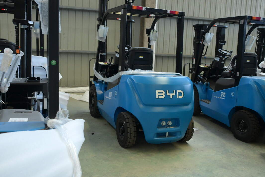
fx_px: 265
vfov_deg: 36.9
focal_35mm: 36
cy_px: 88
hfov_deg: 53.1
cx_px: 132
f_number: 4
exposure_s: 1/500
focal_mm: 24
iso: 3200
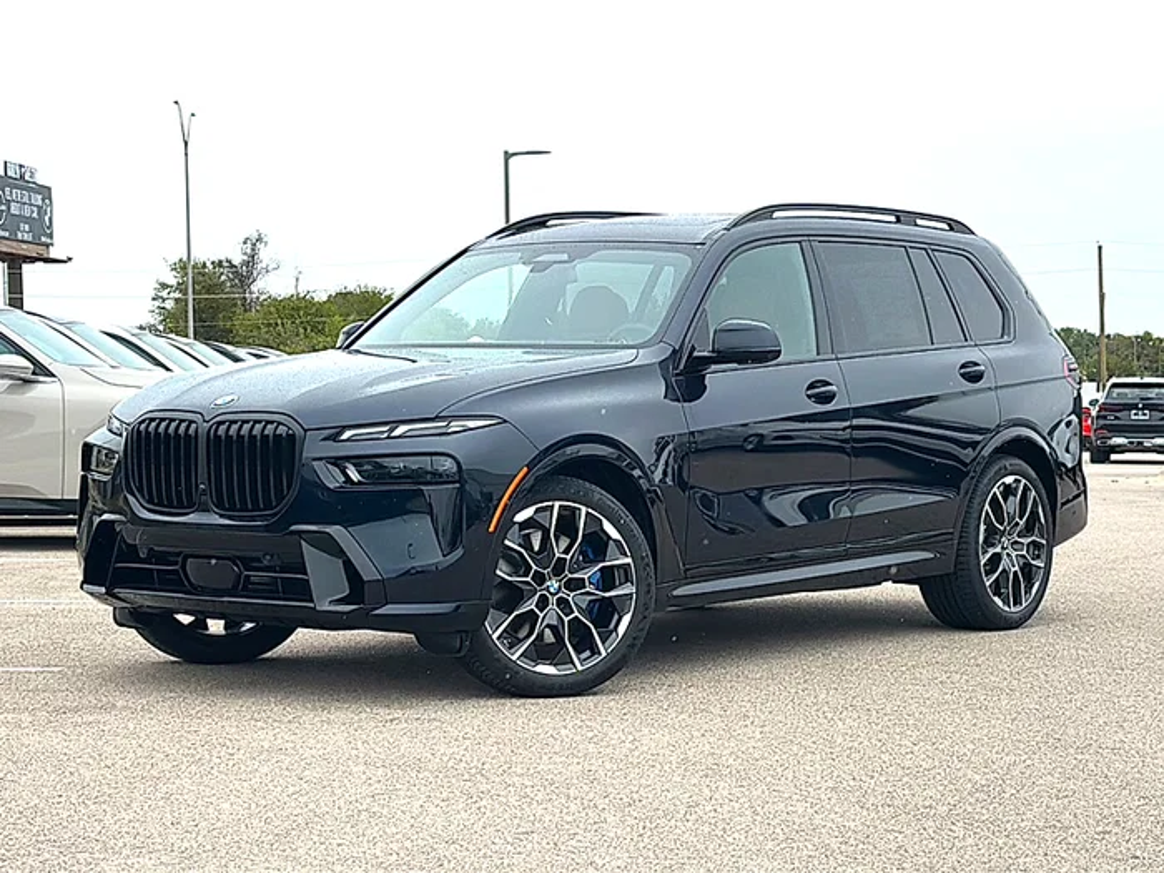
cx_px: 582
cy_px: 436
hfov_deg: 29.4
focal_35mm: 66
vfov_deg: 22.3
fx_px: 2219
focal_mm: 6.86
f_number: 1.78
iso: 64
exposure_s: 1/1499
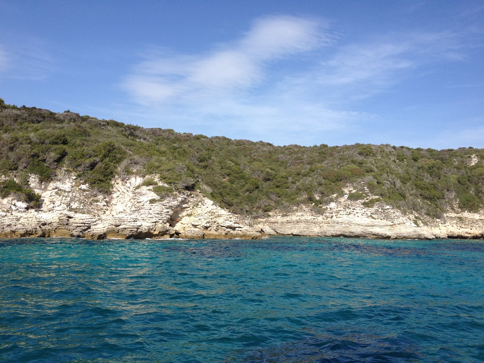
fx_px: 489
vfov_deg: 40.7
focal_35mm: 35
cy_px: 182
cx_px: 242
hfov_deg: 52.6
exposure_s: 1/1727
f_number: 2.4
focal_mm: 4.28
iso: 64
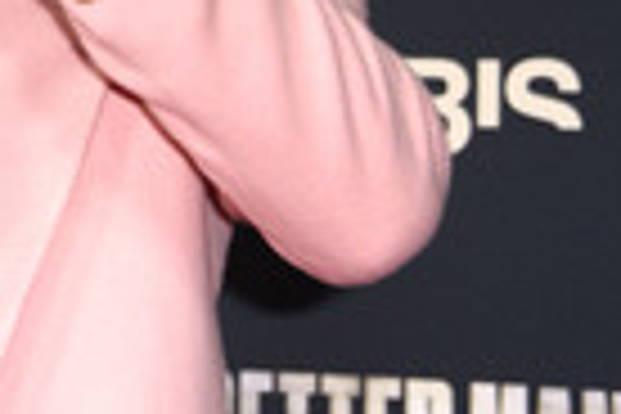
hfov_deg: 6.3
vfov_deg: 4.2
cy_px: -122
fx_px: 5623
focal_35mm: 326
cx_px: -142
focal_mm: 100
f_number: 5.6
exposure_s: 1/250
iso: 1000
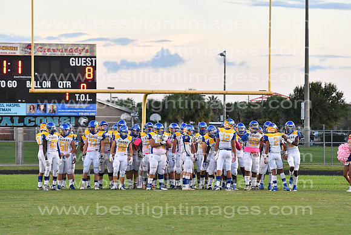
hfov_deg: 11.0
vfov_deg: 7.3
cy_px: 118
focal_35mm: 188
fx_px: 1828
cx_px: 176
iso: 1600
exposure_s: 1/800
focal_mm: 125
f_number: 4
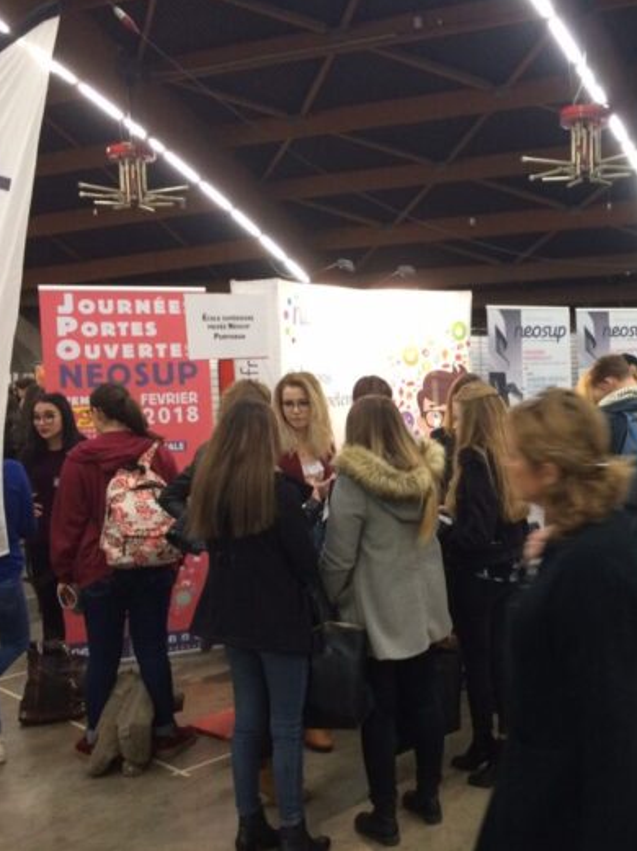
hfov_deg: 35.8
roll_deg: +1.6
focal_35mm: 39
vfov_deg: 47.9
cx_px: 493
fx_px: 958
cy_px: 424
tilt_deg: -3.5
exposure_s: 1/33
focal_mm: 4.15
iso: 200
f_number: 2.2
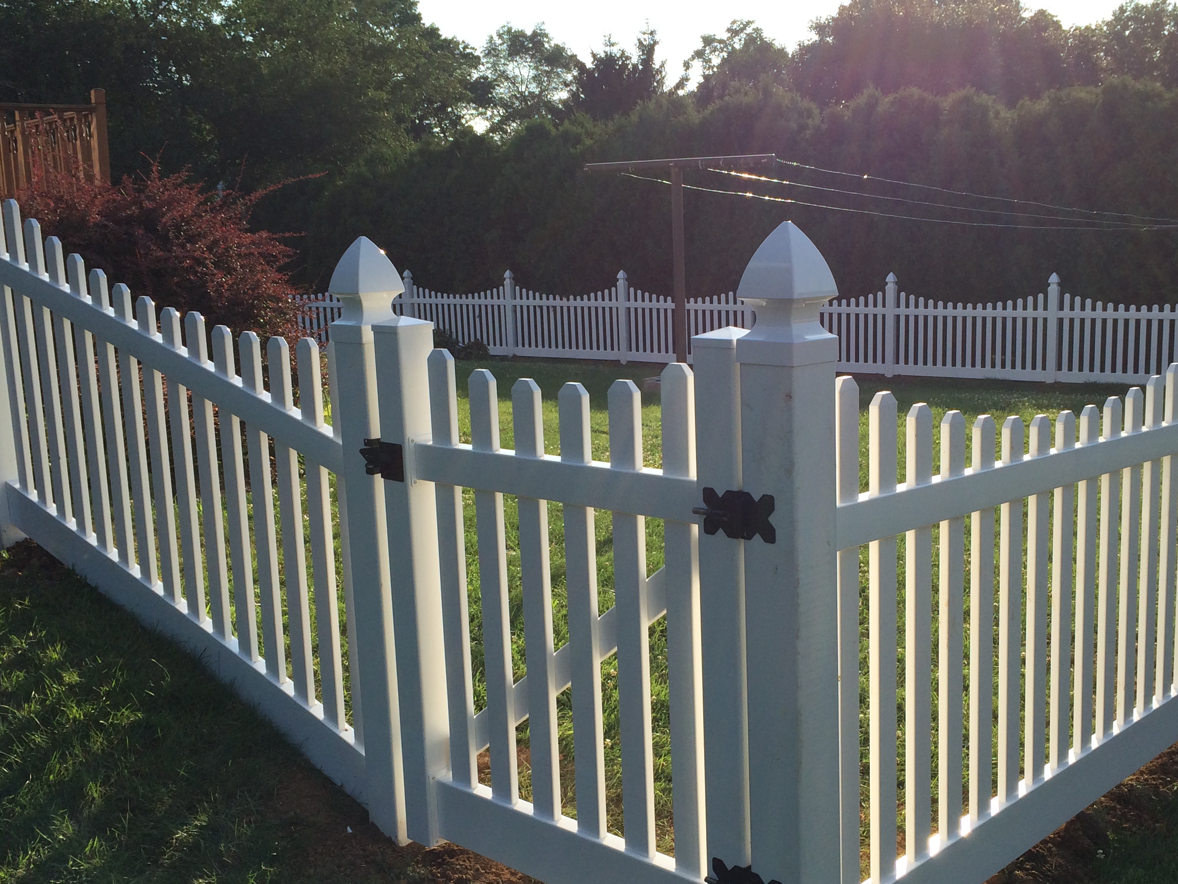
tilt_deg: -11.9
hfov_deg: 45.6
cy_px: 508
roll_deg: +1.9
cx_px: 677
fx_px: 1395
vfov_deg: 35.1
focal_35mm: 41
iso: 32
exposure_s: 1/1580
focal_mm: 4.15
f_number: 2.2
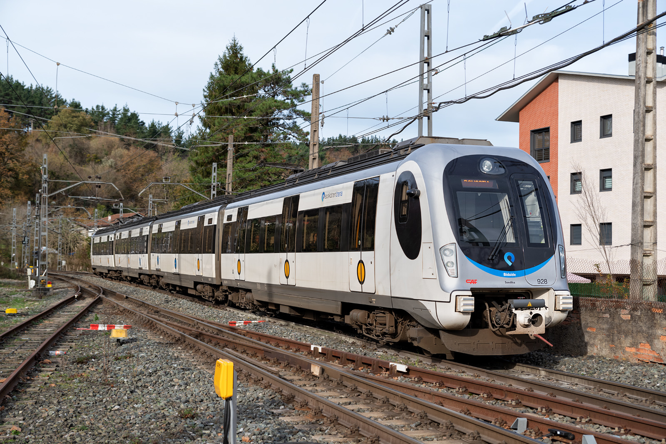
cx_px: 333
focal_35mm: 48
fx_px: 888
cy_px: 222
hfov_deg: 41.1
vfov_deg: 28.1
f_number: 3.5
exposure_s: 1/1250
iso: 200
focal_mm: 48
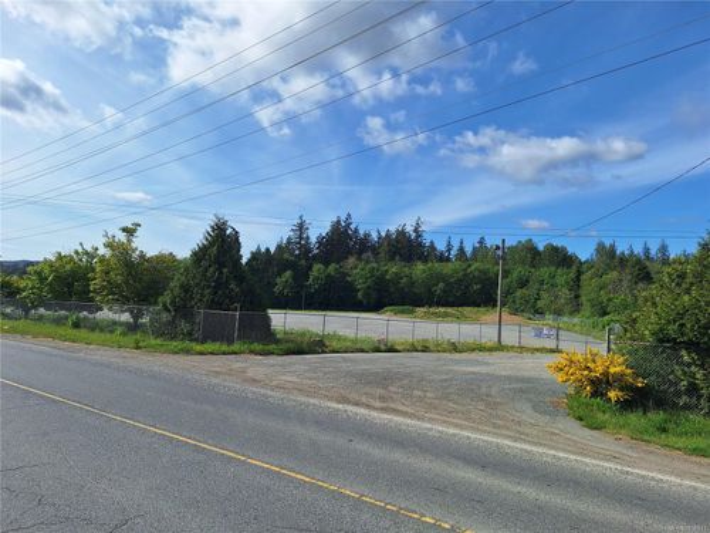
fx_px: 472
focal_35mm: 23
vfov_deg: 58.9
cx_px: 355
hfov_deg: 73.9
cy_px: 266
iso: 40
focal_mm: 5.54
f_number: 1.8
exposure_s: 1/3521
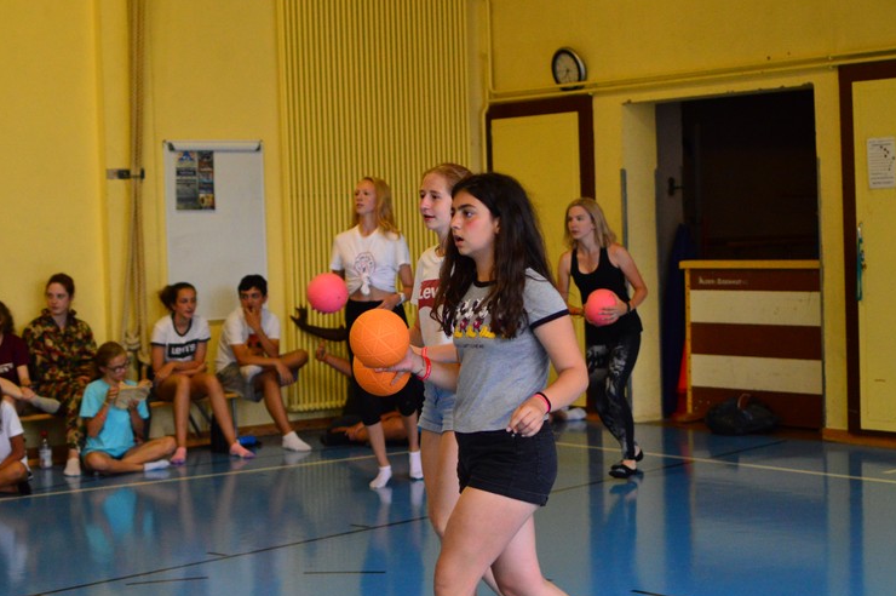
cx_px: 424
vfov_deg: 18.7
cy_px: 306
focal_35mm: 73
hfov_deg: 27.8
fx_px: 1808
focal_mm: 35
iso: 1600
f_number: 1.8
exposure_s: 1/320
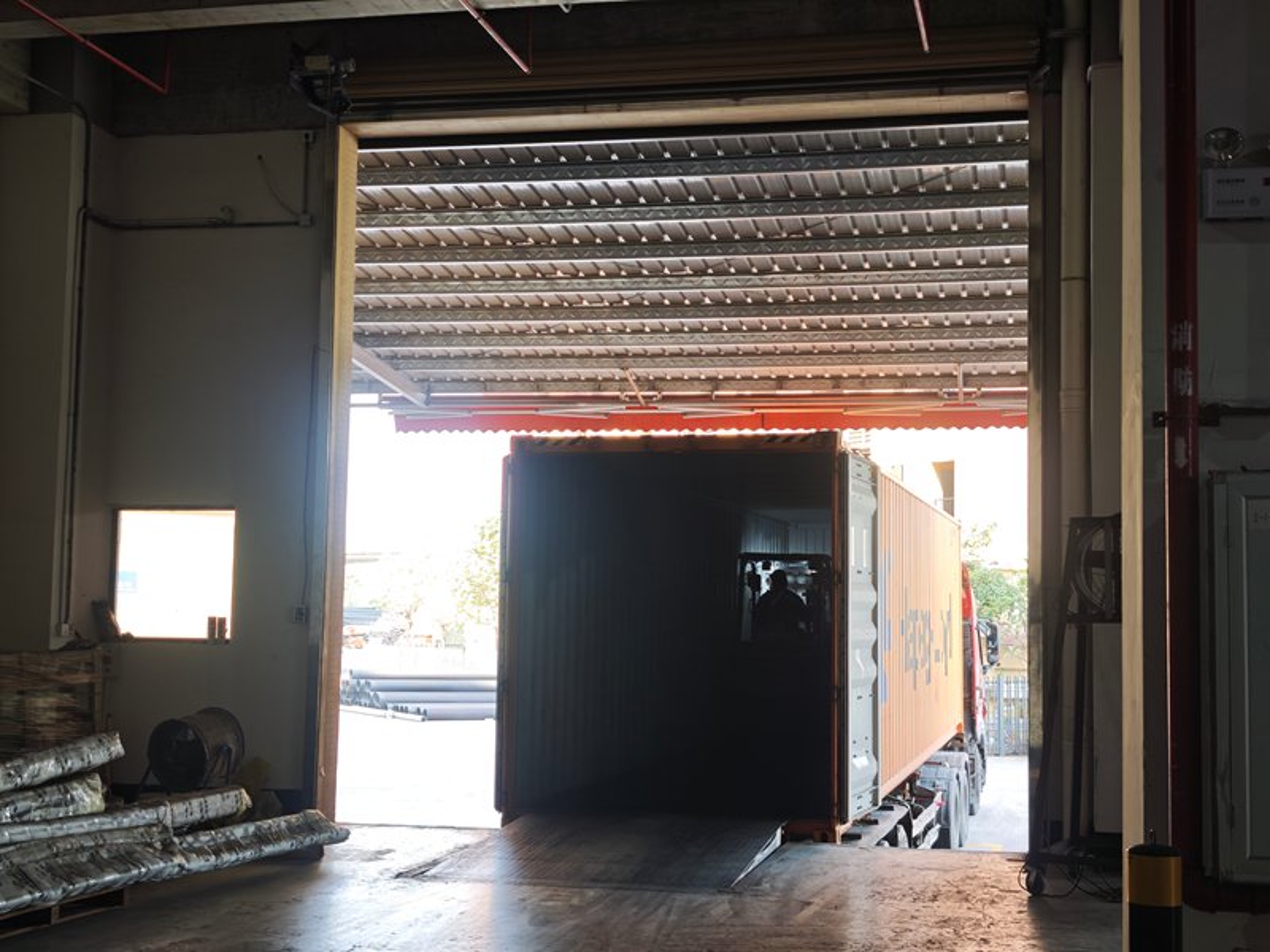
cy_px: 476
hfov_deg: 41.2
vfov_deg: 31.5
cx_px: 635
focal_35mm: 46
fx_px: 1688
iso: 50
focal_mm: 6.55
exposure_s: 1/100
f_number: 1.62
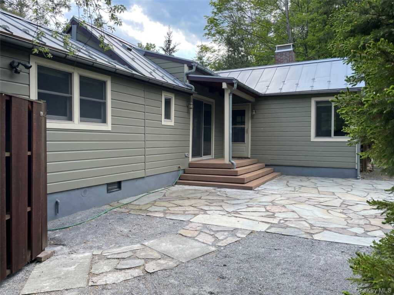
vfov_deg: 53.1
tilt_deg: -1.0
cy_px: 148
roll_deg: -0.3
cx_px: 197
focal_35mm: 26
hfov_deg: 67.3
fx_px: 296
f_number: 1.6
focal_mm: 4.2
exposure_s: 1/716
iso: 32
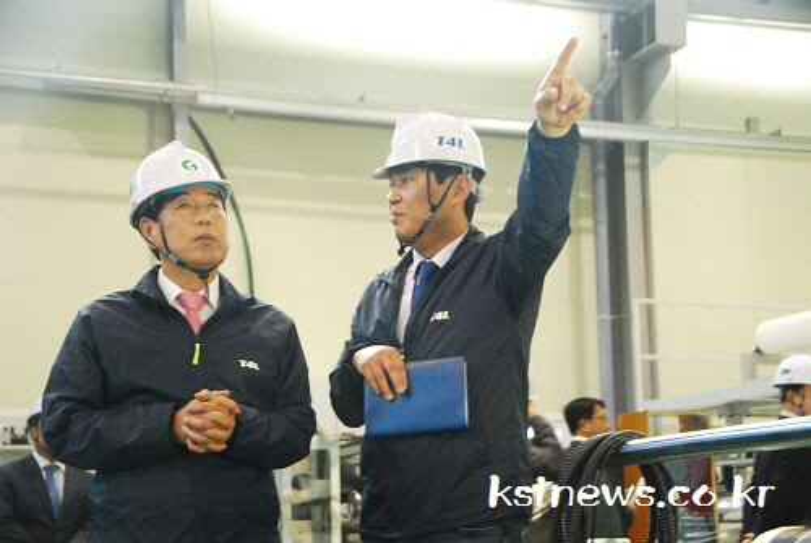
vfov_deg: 21.6
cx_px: 406
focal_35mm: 63
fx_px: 1421
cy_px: 272
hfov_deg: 31.8
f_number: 4.5
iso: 1600
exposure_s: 1/50
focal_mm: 42
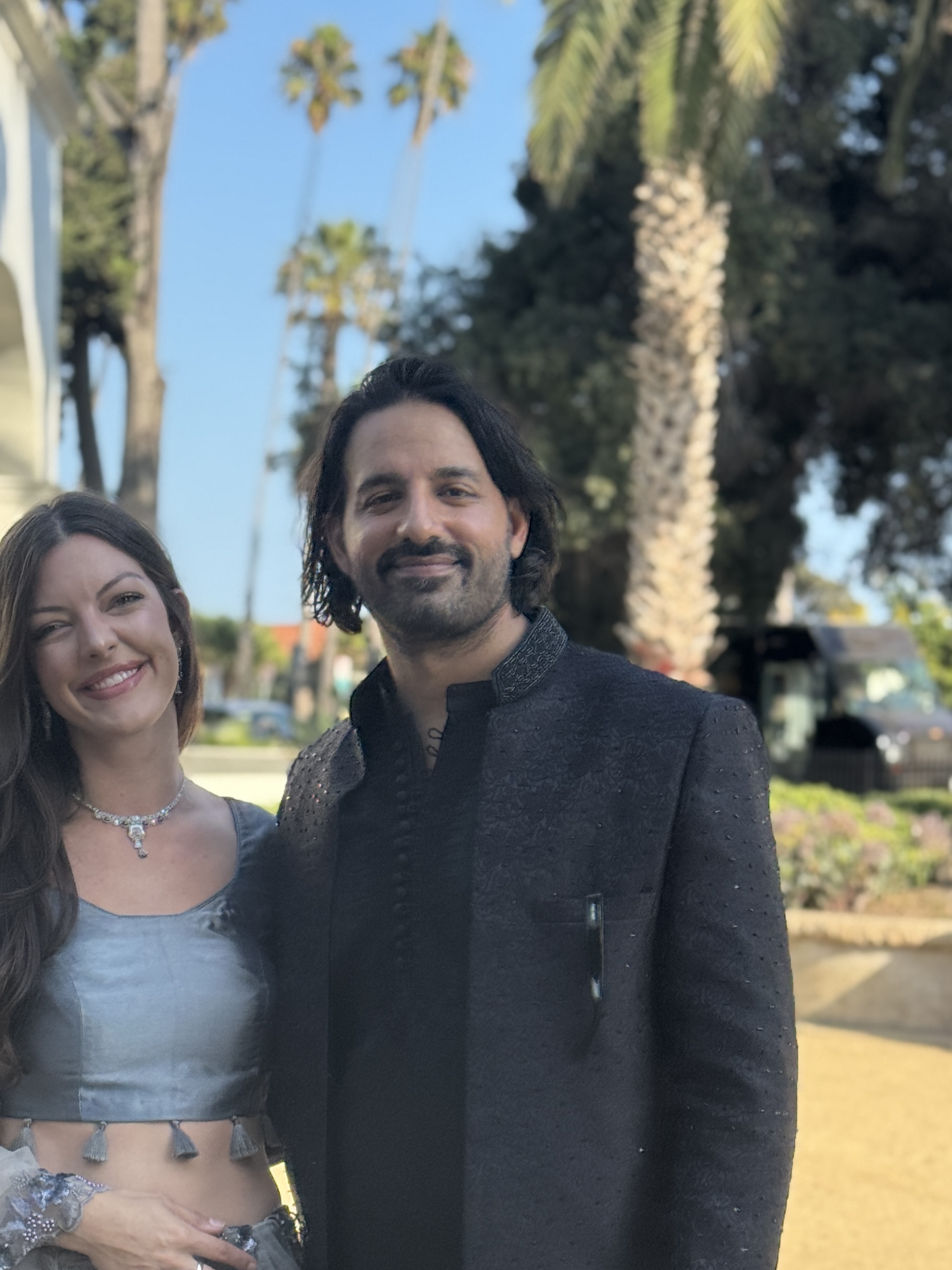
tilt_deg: -2.6
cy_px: 859
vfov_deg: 24.6
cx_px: 330
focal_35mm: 79
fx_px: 2897
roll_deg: -0.7
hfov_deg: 18.6
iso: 64
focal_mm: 6.76
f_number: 1.78
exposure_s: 1/1597
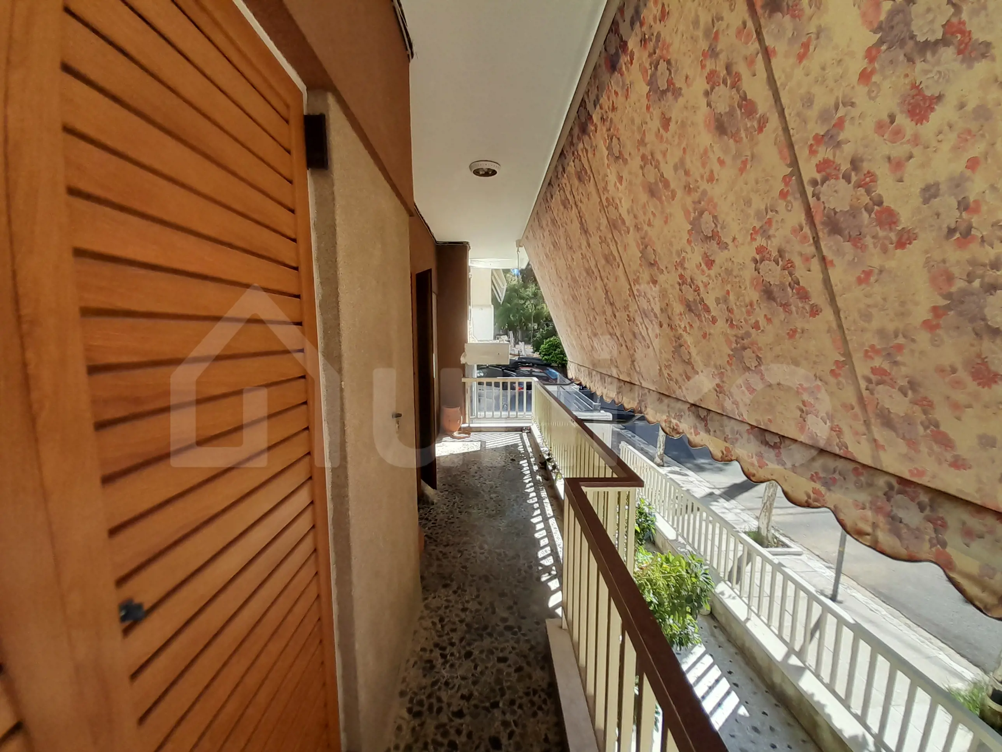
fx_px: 376
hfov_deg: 106.2
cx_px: 501
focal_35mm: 13
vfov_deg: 89.9
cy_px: 376
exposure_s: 1/468
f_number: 2.2
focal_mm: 1.13
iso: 40
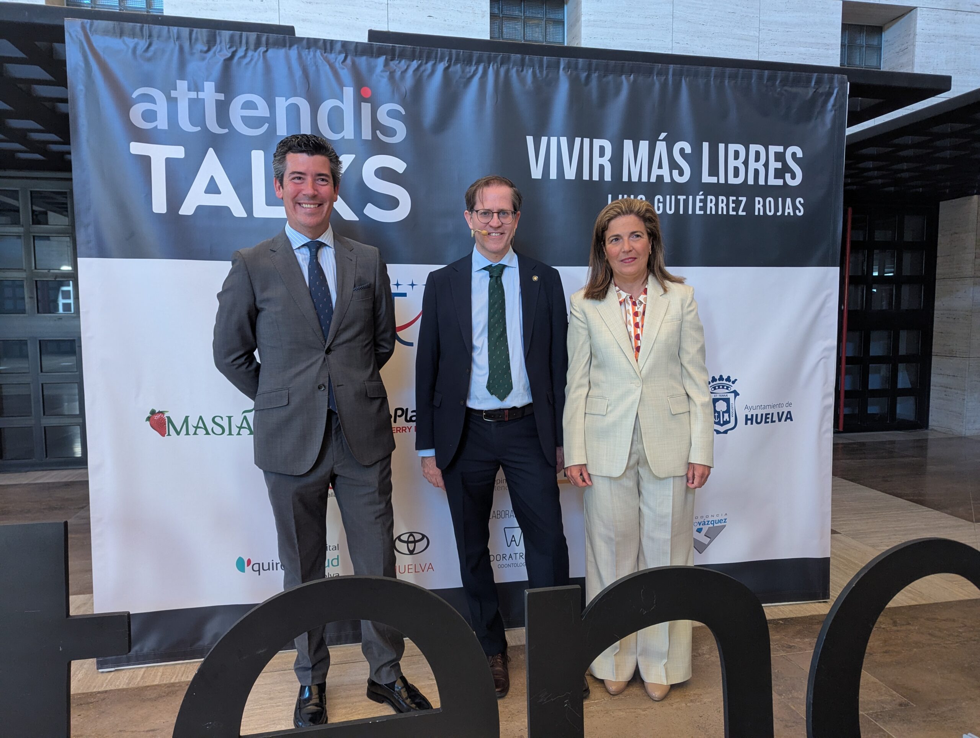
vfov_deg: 56.9
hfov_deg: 71.5
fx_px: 680
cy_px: 369
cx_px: 490
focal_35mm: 24
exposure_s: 1/33.9
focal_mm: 6.81
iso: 211
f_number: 1.85
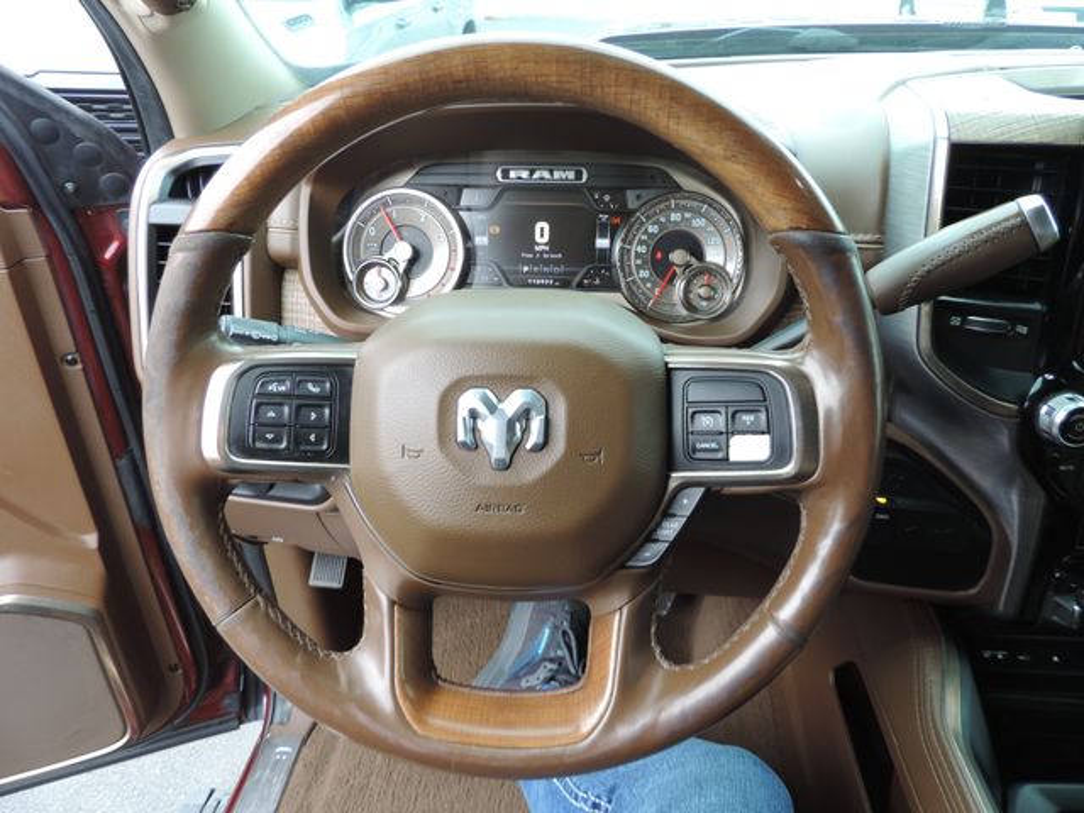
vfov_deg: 56.8
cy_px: 406
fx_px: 752
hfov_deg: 71.6
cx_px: 542
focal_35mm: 24
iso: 80
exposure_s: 1/30
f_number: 3
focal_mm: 4.3
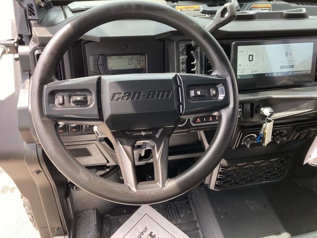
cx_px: 158
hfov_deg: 63.4
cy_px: 119
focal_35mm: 28
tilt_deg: -41.0
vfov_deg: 49.7
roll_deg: -0.2
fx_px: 256
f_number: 1.8
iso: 40
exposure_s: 1/121
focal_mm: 3.99
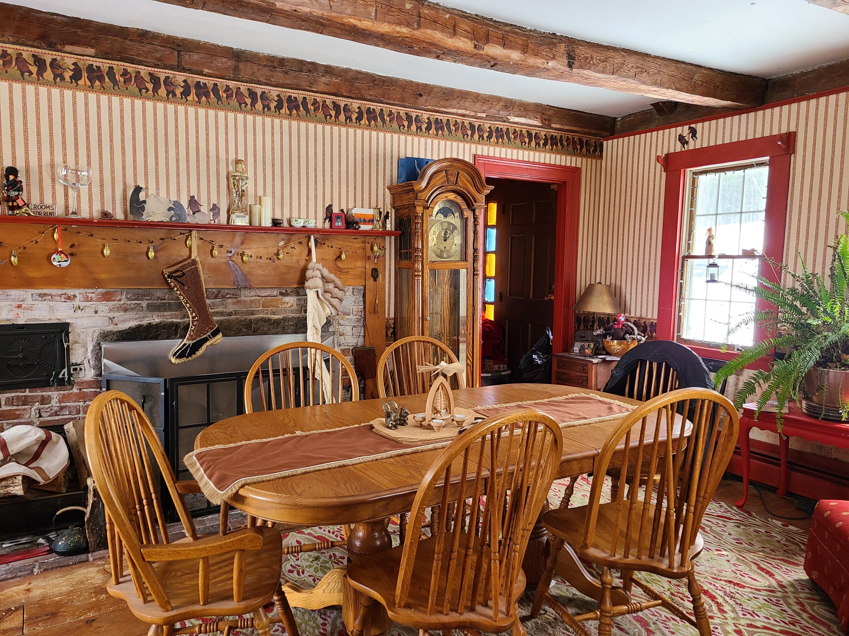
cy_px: 318
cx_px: 424
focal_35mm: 26
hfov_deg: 67.3
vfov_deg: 53.1
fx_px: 638
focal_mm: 5.4
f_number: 1.8
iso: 200
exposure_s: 1/59
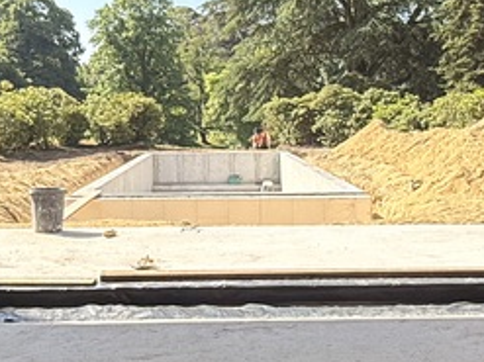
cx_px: 229
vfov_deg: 25.1
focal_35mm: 58
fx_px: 811
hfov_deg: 33.2
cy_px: 133
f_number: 2.2
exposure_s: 1/1285
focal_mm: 2.22
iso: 50
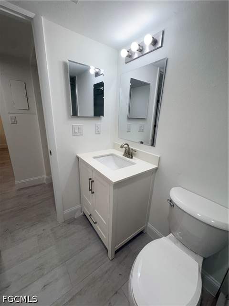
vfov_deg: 102.1
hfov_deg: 85.7
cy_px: 153
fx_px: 123
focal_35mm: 14
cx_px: 114
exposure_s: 1/120
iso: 64
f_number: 2.2
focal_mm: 2.22
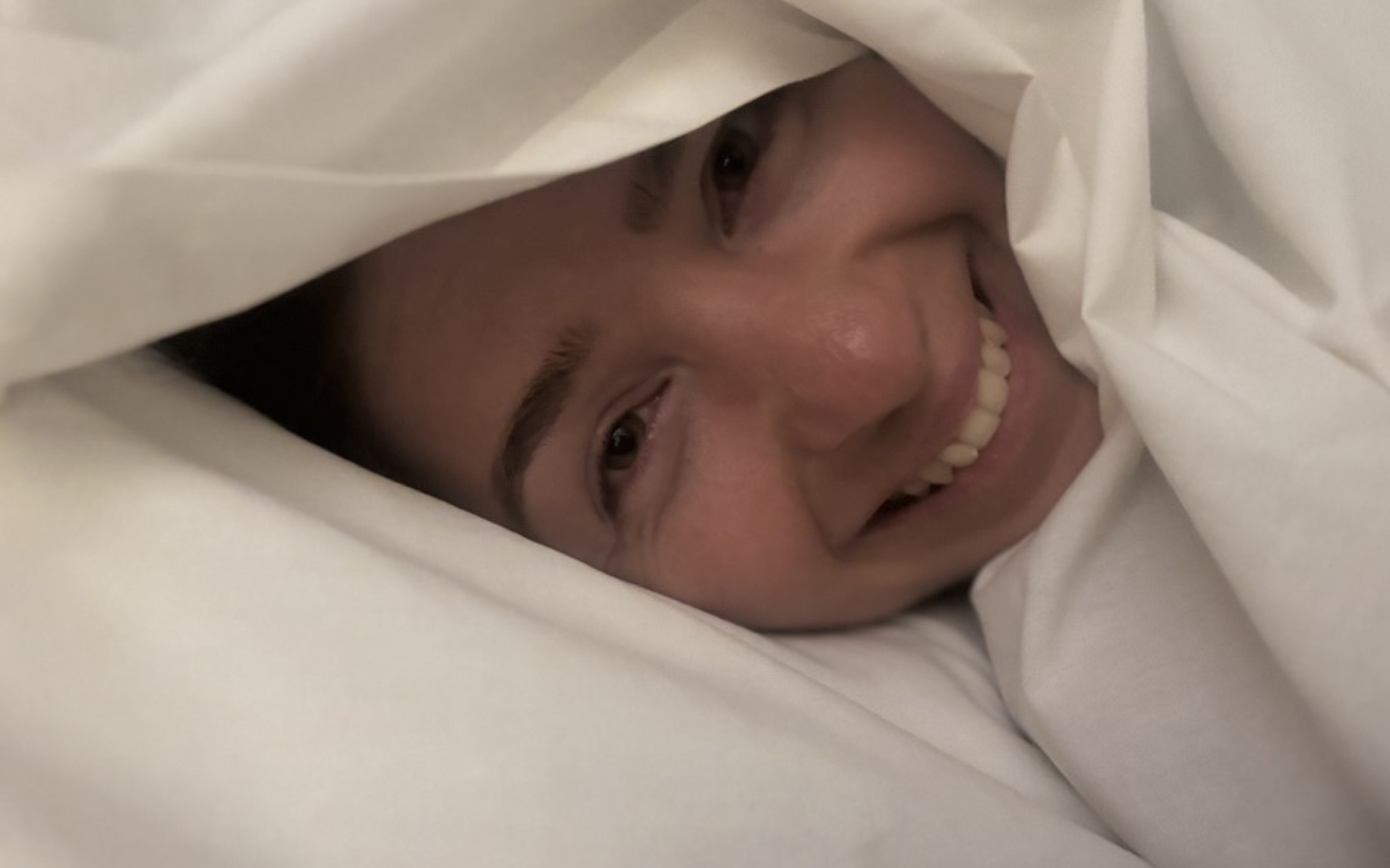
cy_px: 466
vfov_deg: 39.4
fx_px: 1212
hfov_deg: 59.4
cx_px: 793
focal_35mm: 32
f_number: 1.6
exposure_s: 1/15
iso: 1000
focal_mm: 5.96
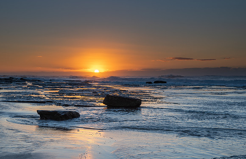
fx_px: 434
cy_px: 79
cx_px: 123
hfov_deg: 31.6
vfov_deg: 20.7
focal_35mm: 64
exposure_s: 1/15
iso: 50
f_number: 10
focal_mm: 42
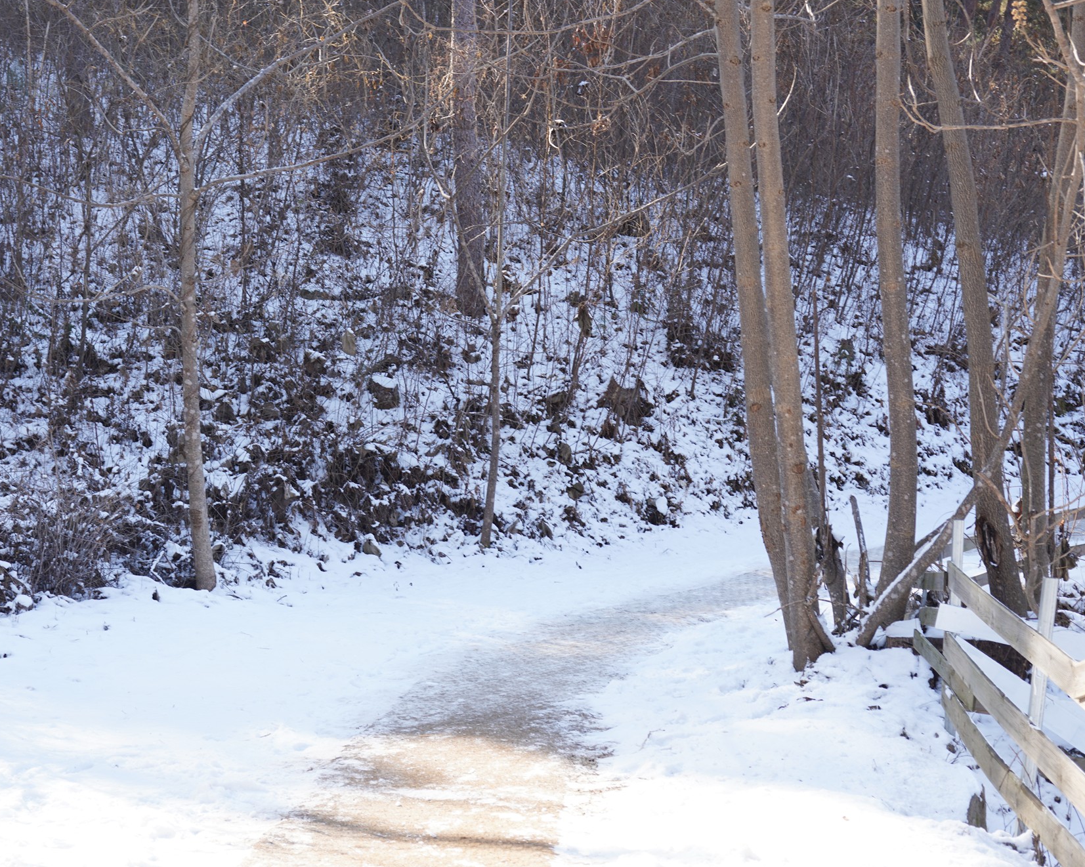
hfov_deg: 28.3
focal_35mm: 67
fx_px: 2151
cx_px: 510
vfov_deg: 22.8
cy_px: 430
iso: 100
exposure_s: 1/100
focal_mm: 59
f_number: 5.6
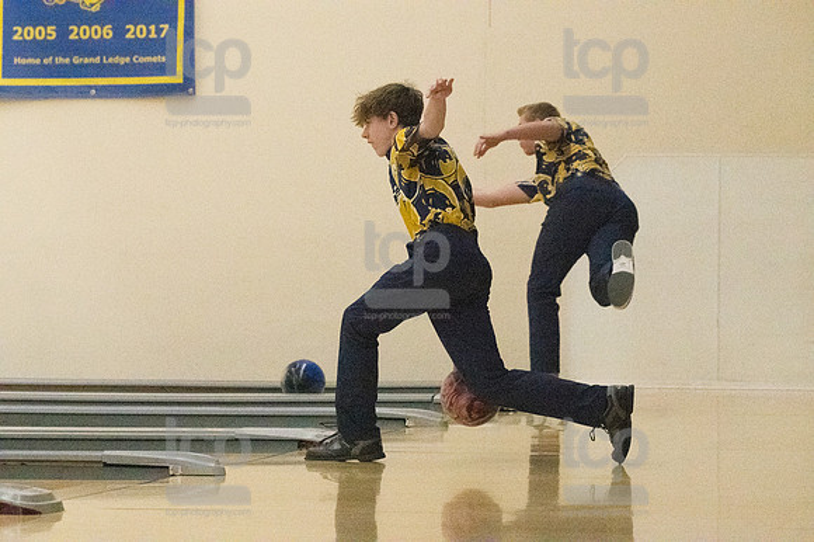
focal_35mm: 157
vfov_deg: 8.7
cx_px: 407
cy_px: 271
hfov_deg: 13.1
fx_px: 3548
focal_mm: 105
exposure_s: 1/1250
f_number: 4.5
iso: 10000
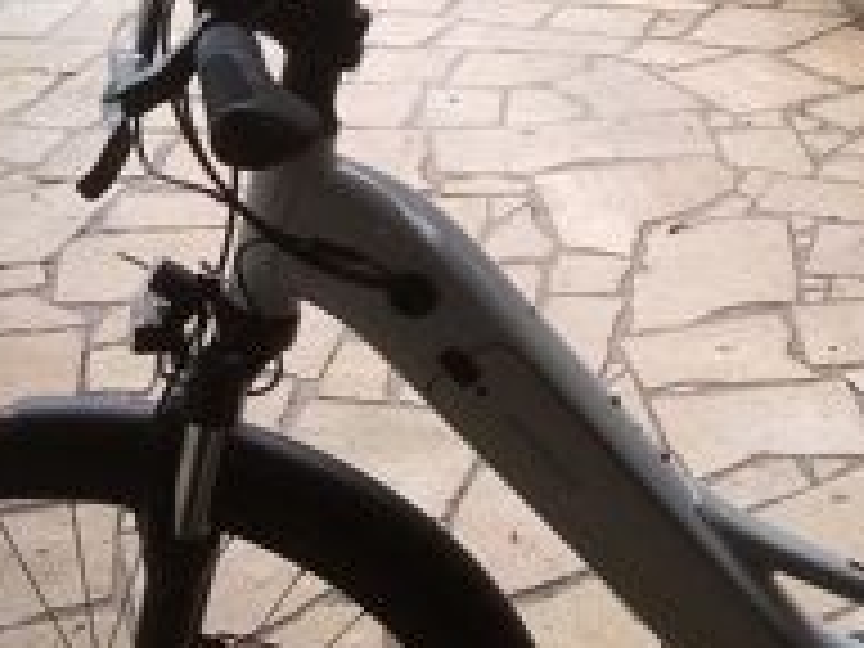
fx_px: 1622
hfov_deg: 28.8
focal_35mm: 65
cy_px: 396
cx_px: 752
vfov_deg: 22.5
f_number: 1.8
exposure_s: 1/274
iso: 104
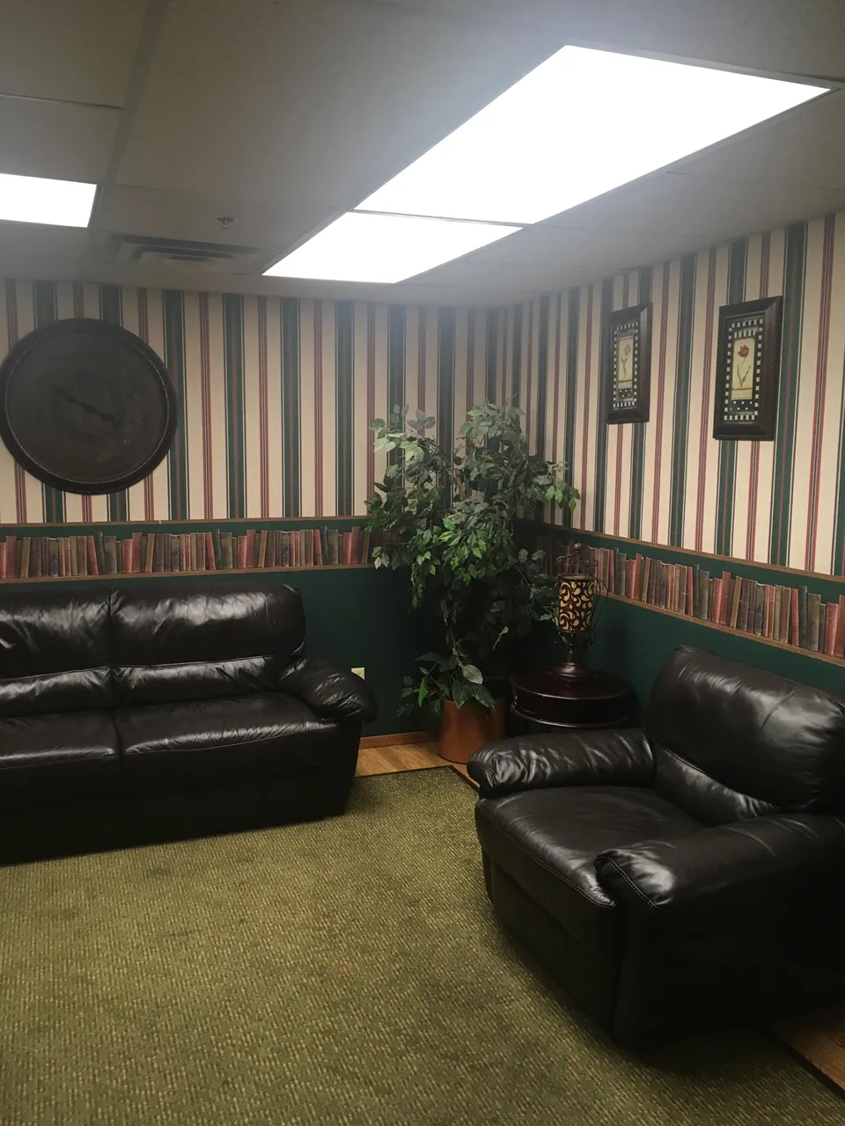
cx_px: 422
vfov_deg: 61.7
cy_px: 563
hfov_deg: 48.2
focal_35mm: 29
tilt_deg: -8.0
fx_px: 944
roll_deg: -0.4
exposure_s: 1/30
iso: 100
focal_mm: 4.2
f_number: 2.2
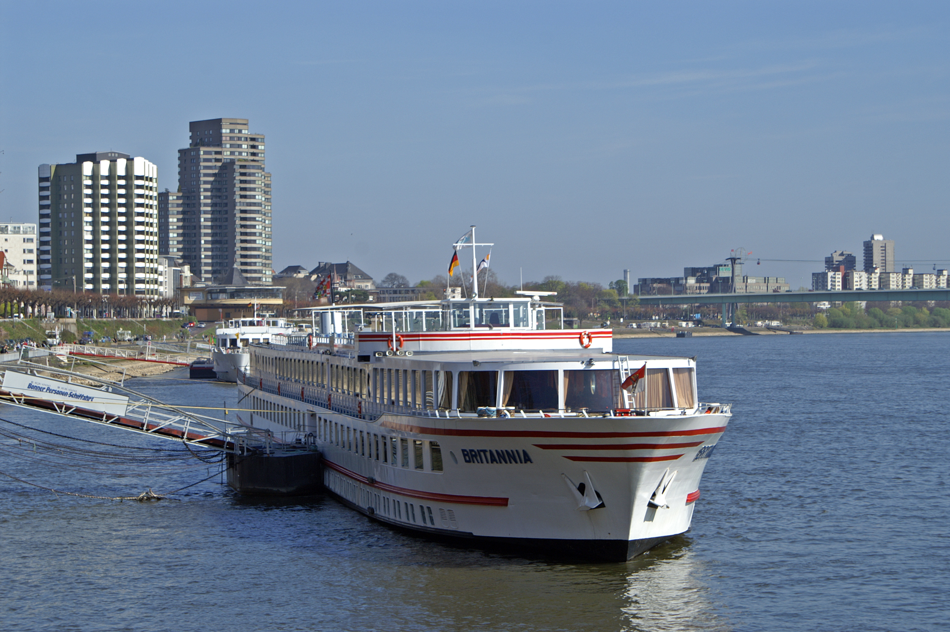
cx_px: 475
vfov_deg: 13.0
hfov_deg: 19.5
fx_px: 2768
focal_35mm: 105
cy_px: 316
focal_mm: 70
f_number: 11
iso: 100
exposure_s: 1/250
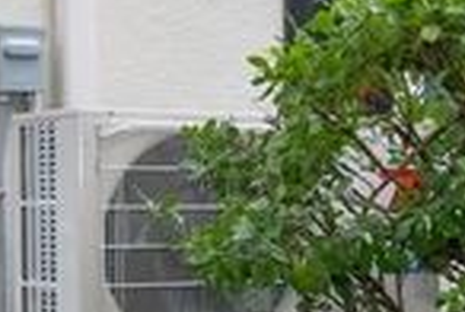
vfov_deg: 11.9
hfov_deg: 17.6
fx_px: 1495
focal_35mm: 116
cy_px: 103
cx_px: 115
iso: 640
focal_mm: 11
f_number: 8
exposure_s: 1/125
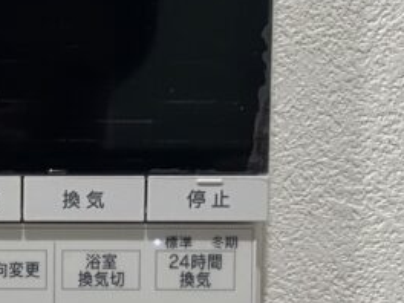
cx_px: -32
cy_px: 298
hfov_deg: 18.7
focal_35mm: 101
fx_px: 1179
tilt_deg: -4.3
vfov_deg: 14.4
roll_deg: -0.8
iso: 80
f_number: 1.8
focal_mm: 4.25
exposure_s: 1/60
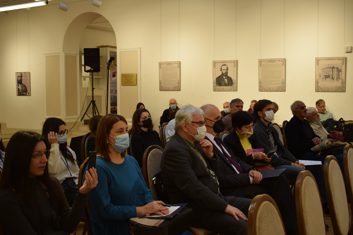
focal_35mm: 48
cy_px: 118
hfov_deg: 41.1
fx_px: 471
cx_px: 176
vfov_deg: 28.1
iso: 100
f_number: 4.5
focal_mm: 32
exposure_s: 1/40
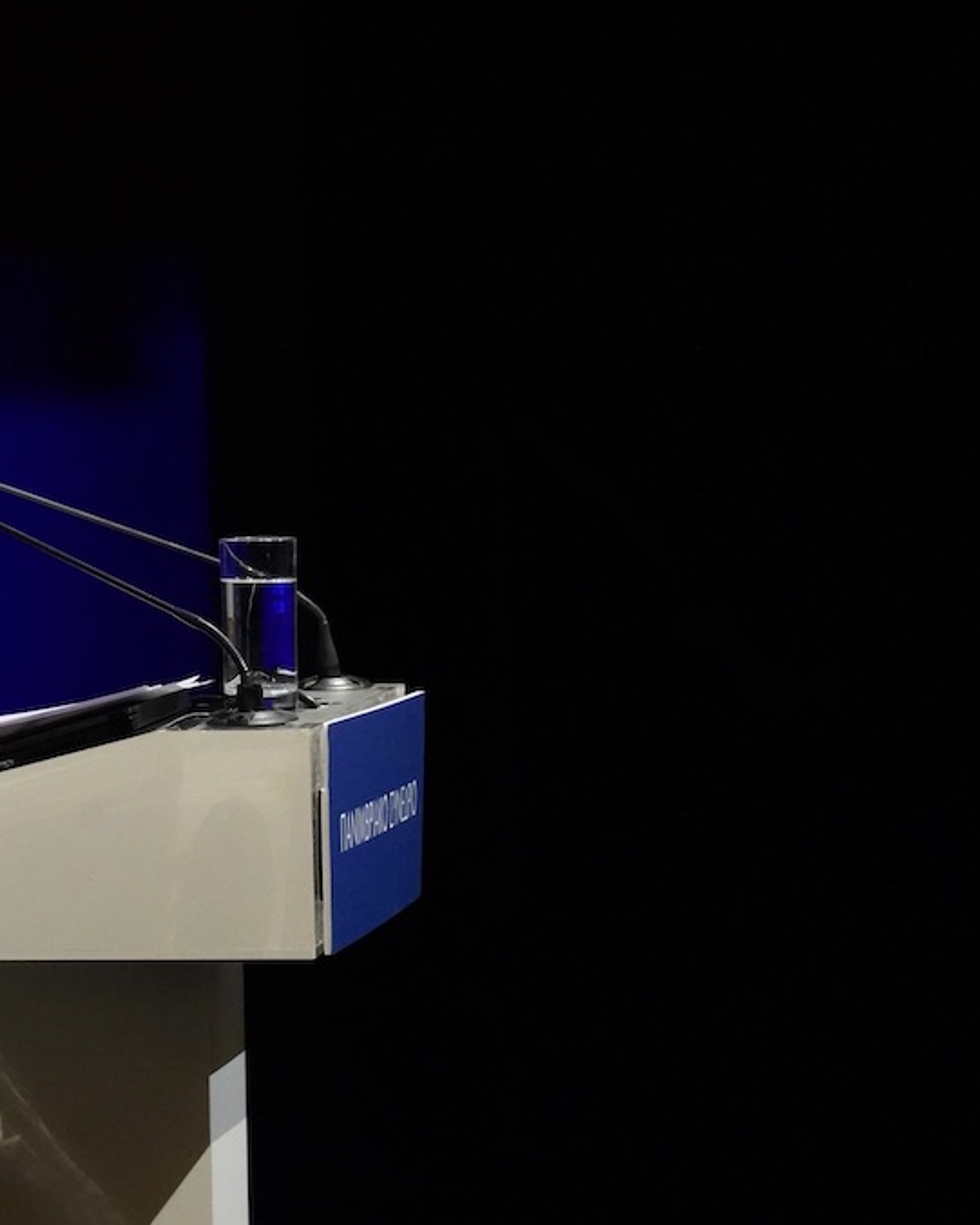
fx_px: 5401
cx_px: 145
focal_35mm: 149
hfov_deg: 10.3
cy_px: 612
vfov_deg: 12.9
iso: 20000
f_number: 8
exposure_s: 1/400
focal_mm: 105
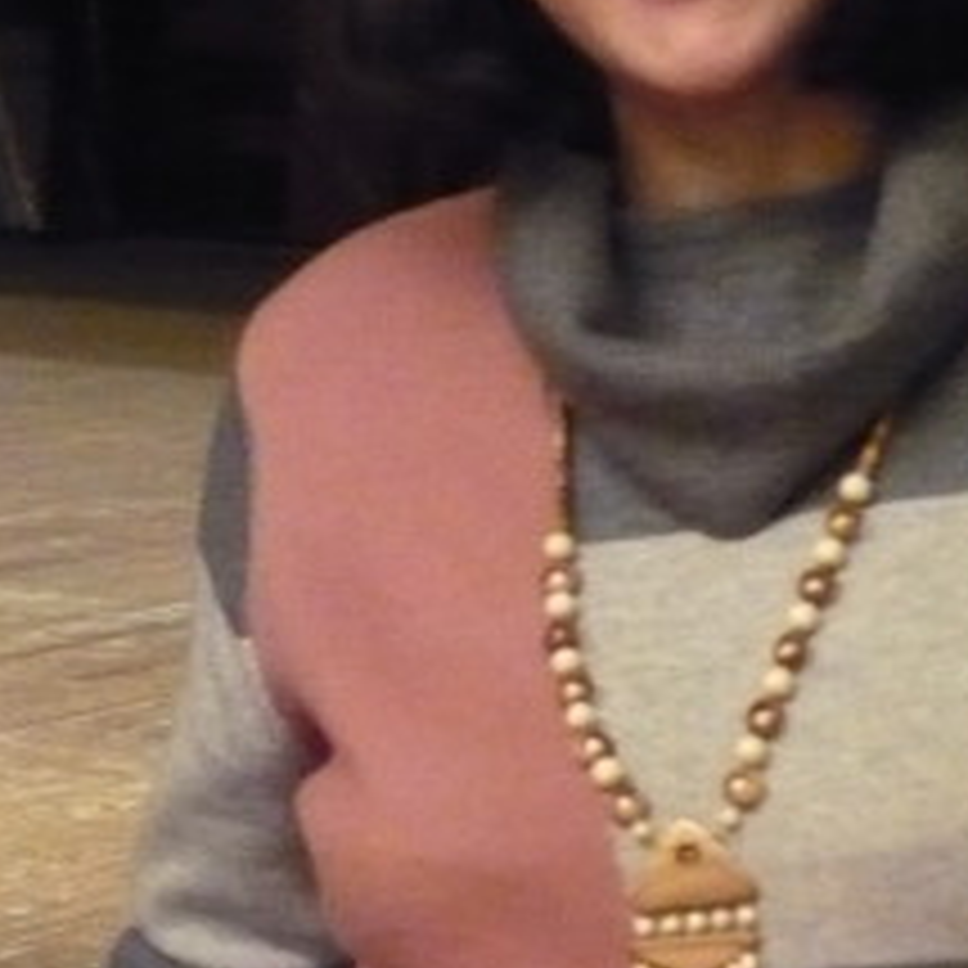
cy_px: 619
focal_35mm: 176
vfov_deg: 9.9
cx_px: 54
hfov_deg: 9.9
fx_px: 5568
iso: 800
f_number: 3.4
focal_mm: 9.1
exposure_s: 1/13
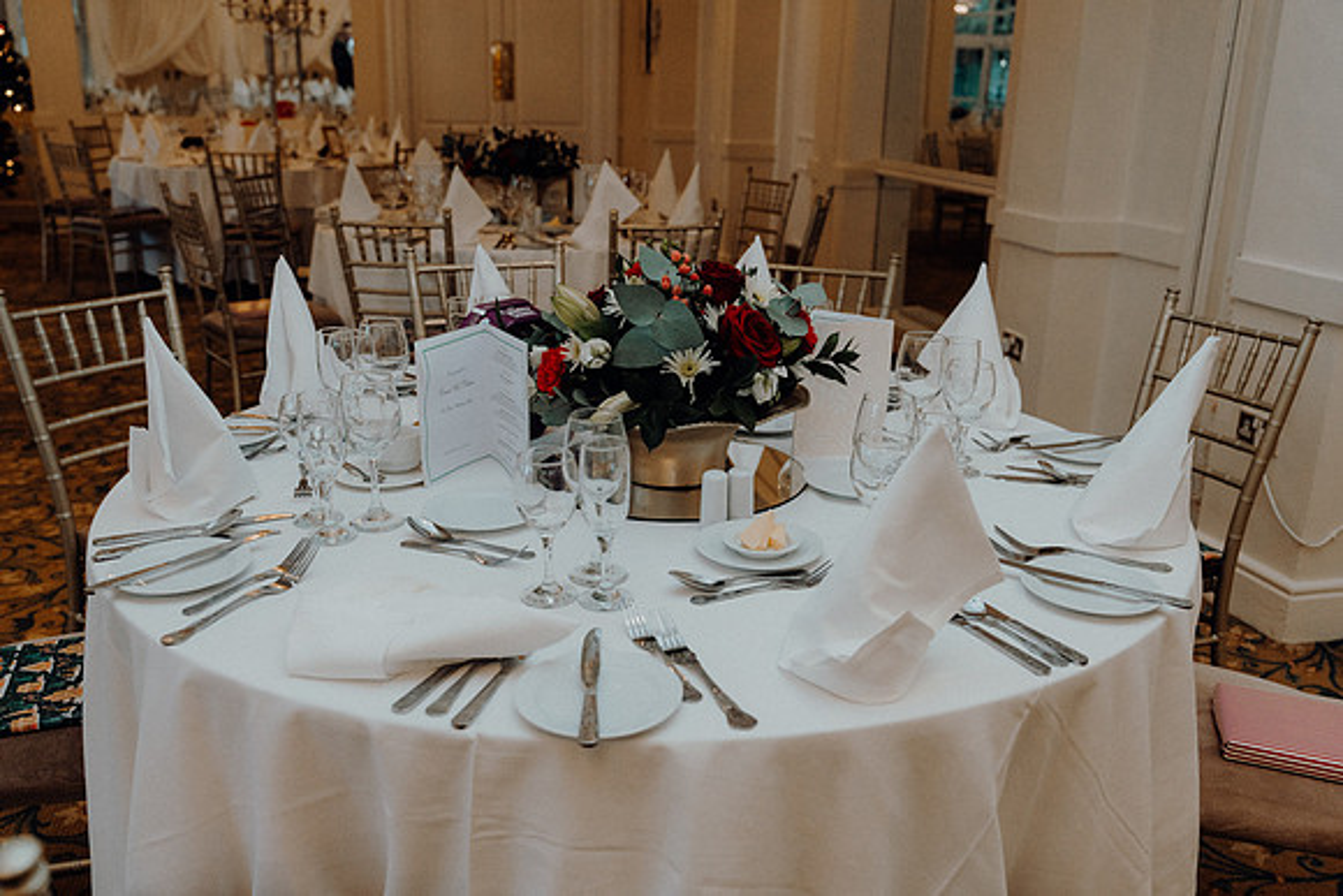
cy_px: 448
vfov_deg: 41.1
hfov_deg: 58.7
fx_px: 1194
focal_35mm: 32
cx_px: 672
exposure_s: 1/200
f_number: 3.5
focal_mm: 32
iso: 2500
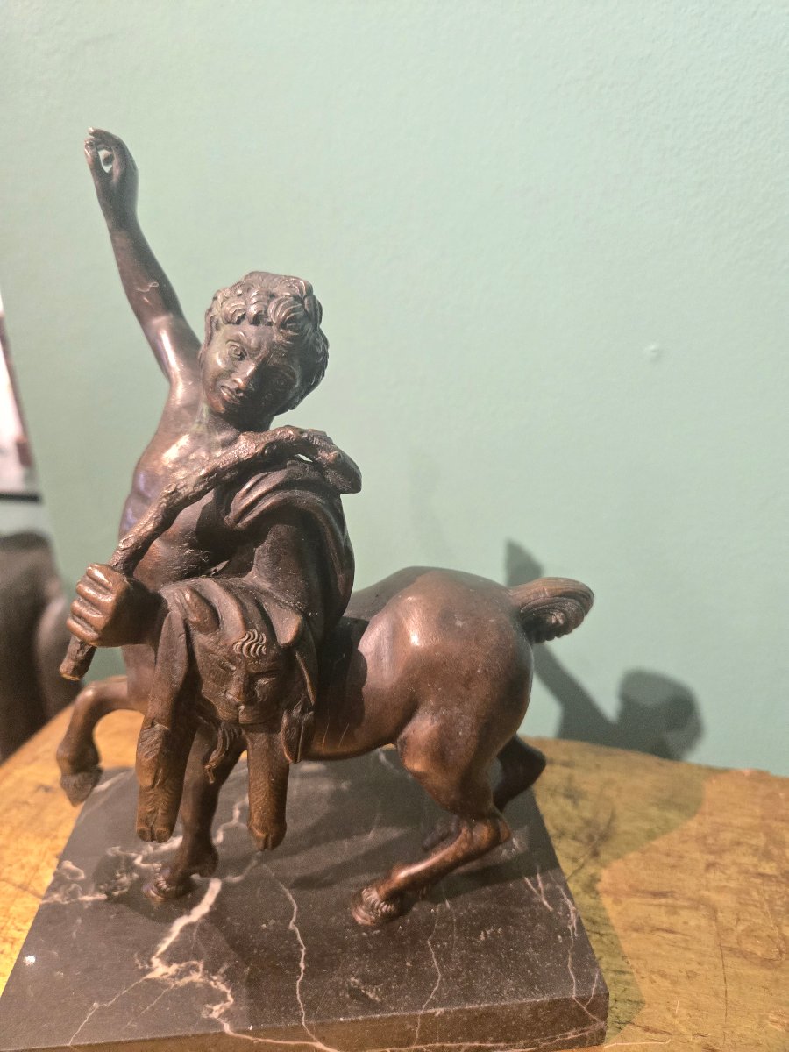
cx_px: 394
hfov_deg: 58.9
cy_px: 526
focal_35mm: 23
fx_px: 699
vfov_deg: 73.9
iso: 500
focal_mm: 5.4
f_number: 1.8
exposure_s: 1/100
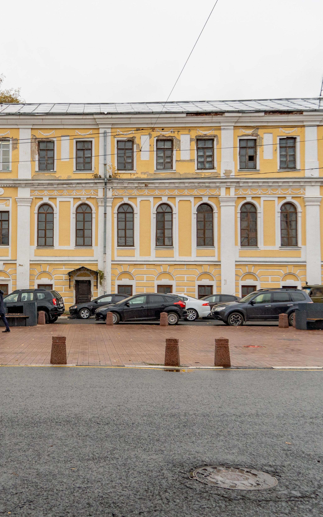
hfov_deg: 29.7
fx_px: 592
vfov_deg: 47.2
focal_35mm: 42
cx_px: 58
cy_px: 262
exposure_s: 1/640
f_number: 3.5
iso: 320
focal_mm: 18
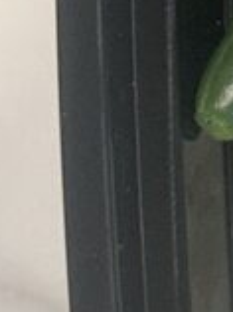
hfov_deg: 3.9
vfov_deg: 5.4
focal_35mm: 365
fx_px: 3285
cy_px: -219
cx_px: 748
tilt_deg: -87.3
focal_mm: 6.86
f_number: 1.78
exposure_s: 1/49
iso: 64
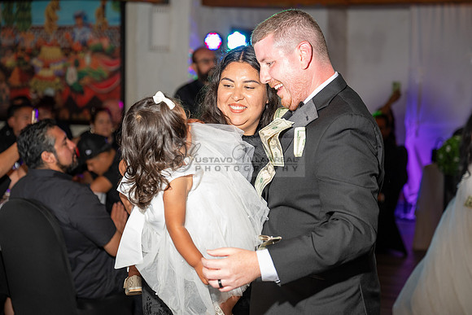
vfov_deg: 19.5
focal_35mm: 70
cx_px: 236
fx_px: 918
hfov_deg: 28.8
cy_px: 158
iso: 500
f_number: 3.2
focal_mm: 70
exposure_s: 1/200
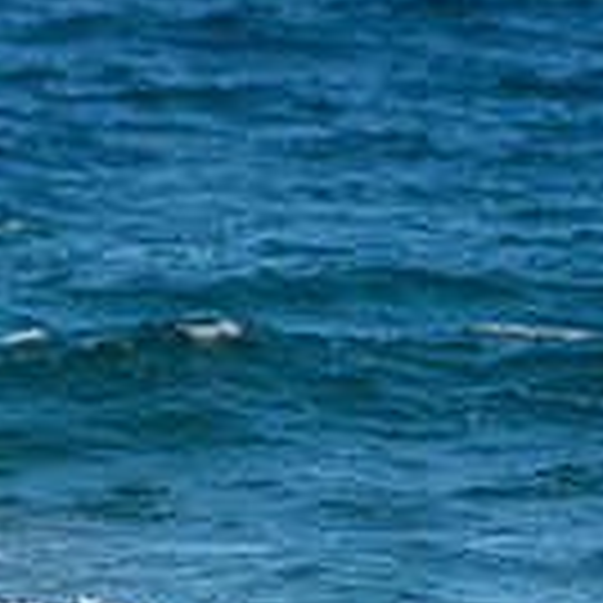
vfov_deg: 1.5
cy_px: 601
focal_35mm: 1143
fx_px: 22526
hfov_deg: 1.5
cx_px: -572
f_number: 5.6
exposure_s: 1/2500
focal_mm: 310
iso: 400
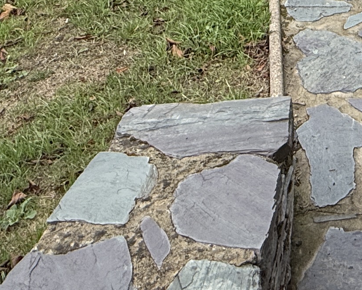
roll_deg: +0.2
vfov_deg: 16.8
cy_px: -297
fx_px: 718
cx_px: 369
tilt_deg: +2.2
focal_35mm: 67
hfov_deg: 26.6
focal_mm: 2.22
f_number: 2.2
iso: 64
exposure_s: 1/1189
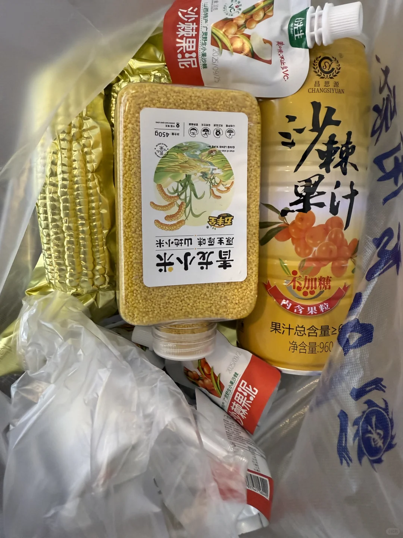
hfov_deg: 56.8
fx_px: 373
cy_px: 269
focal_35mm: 24
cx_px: 202
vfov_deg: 71.6
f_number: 2.2
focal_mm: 2.22
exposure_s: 1/100
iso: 320
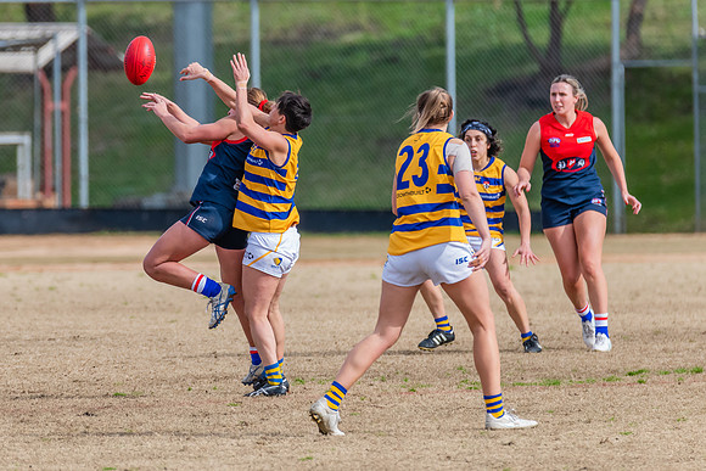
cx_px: 234
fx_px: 15785
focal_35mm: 805
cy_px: 202
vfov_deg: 1.7
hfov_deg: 2.6
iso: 800
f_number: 7.1
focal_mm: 500
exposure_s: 1/2000
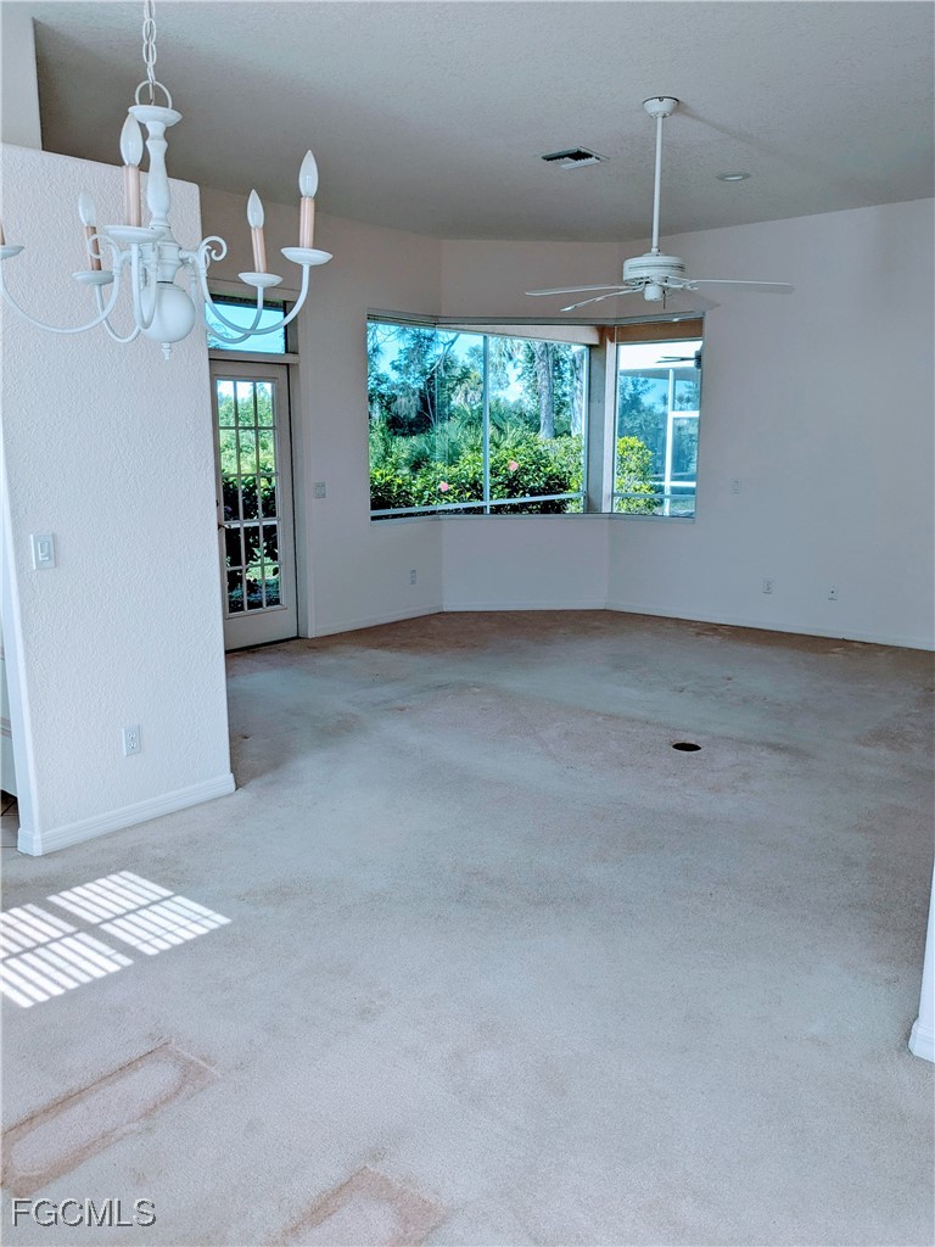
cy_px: 624
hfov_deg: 51.4
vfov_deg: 65.3
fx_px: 972
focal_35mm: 27
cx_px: 468
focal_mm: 4.38
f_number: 1.73
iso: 56
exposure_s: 1/360
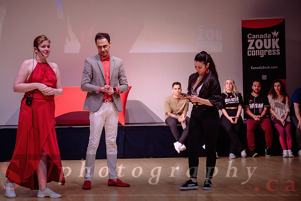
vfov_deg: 17.6
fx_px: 649
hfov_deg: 26.1
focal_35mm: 78
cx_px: 129
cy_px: 86
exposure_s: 1/200
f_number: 3.2
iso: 1000
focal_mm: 68
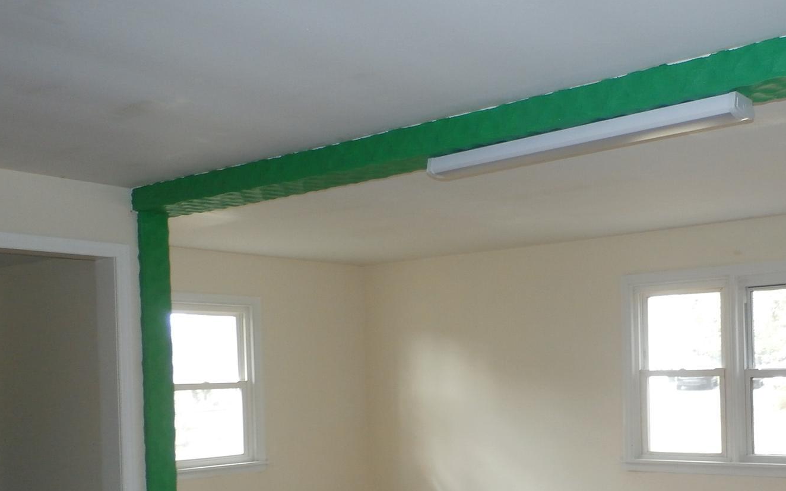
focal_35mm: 41
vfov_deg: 30.5
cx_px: 592
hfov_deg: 46.4
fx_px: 878
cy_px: 389
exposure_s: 1/30
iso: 200
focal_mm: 4.5
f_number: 3
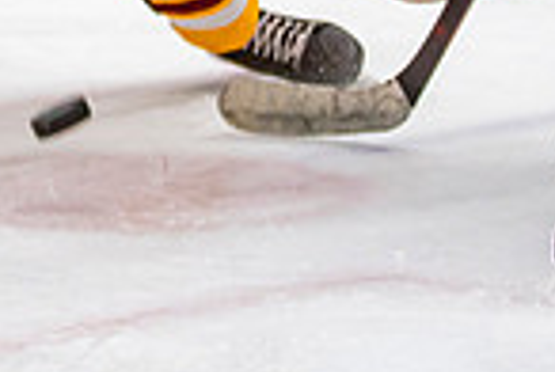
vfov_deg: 3.2
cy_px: -479
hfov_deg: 4.7
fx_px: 6704
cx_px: -315
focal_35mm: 434
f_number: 2.8
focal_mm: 90
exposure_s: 1/640
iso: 2000
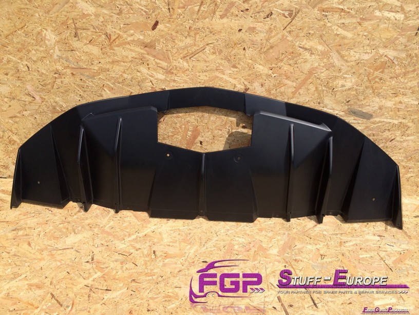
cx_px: 210
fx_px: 363
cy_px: 158
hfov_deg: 60.0
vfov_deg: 46.8
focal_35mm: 30
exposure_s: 1/3165
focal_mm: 4.12
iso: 40
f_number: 2.2
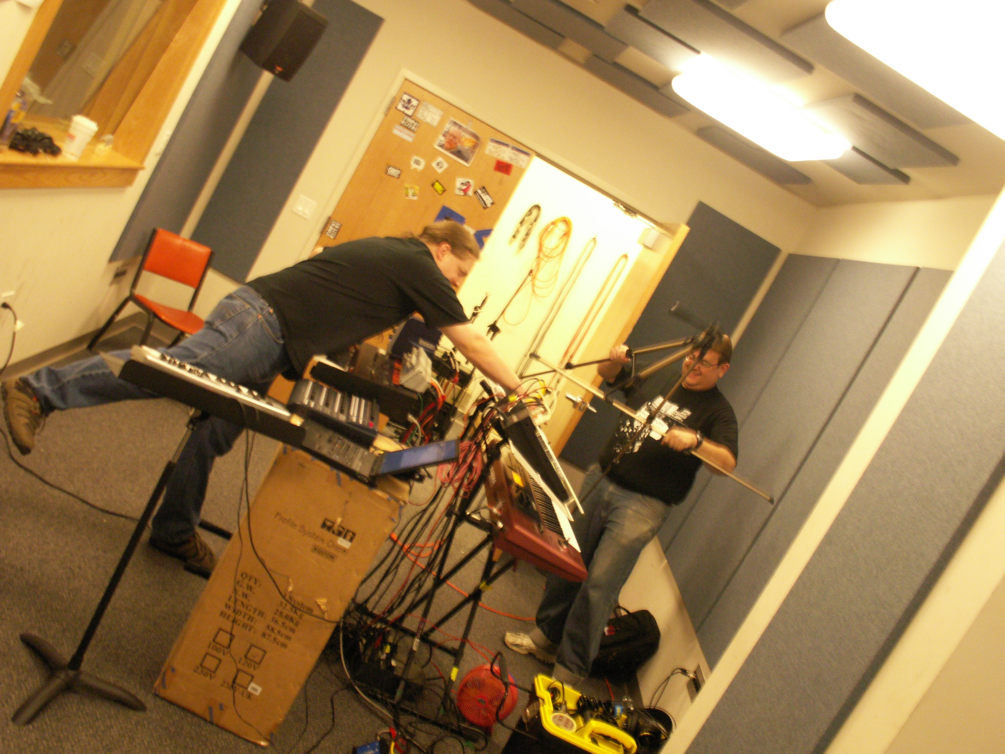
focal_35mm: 35
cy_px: 377
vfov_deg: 40.7
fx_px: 1016
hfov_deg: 52.6
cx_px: 502
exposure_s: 1/10
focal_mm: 5.86
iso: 160
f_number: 2.8
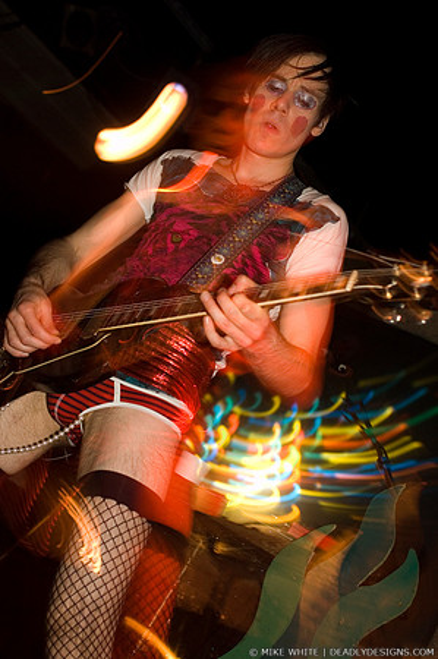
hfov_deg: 25.7
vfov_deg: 37.9
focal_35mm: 52
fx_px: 960
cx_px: 219
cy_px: 330
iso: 800
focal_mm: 35
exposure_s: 1/13
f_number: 3.2
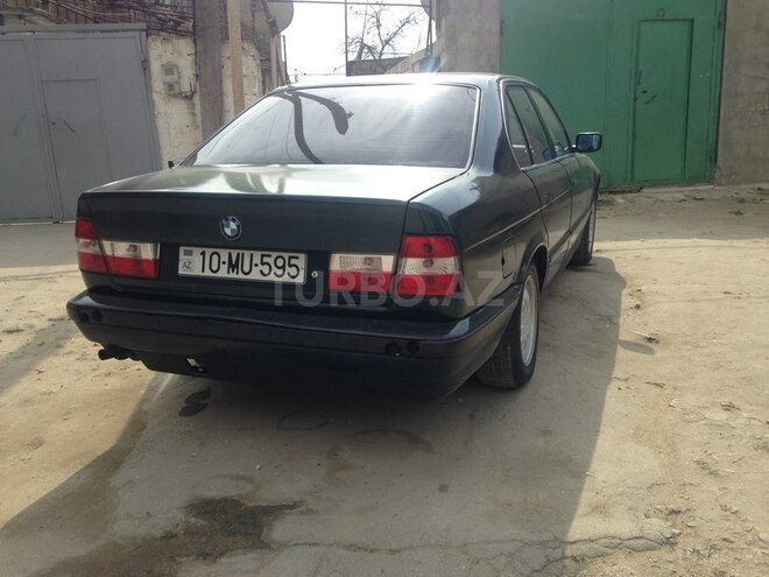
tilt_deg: -12.3
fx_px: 733
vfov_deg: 42.9
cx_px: 384
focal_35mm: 33
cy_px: 288
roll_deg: +1.3
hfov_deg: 55.4
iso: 50
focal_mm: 4.12
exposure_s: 1/1232
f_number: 2.4
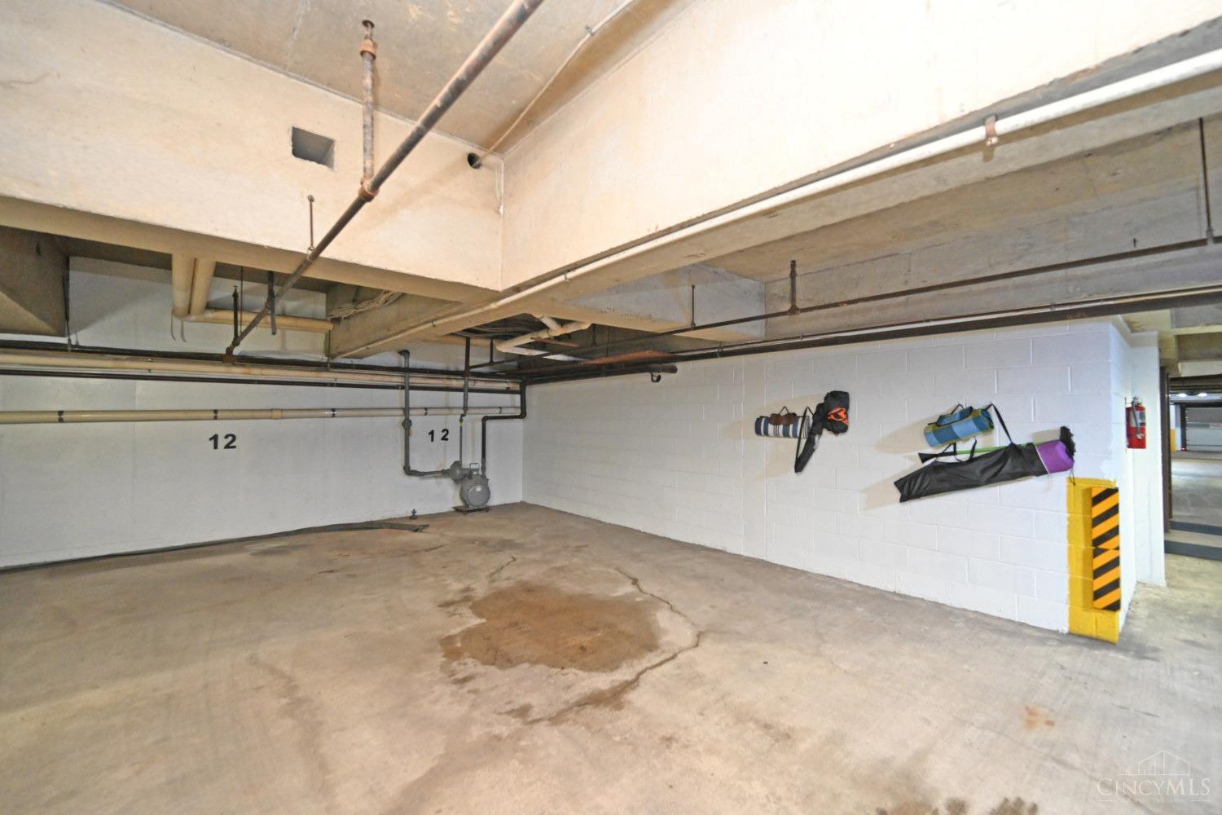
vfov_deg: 77.3
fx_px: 509
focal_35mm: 15
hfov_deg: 100.4
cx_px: 611
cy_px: 408
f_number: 4
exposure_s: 1/60
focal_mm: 15
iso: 3600
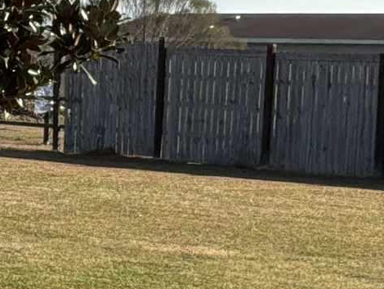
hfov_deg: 9.3
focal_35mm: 183
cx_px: -642
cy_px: 20
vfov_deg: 8.1
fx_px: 2031
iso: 25
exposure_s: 1/1786
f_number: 1.8
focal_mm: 3
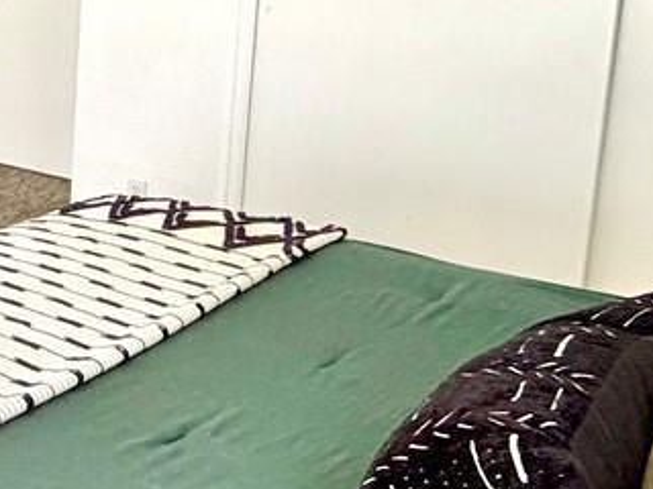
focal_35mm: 70
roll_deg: +1.1
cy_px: 33
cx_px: -410
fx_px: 1320
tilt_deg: -9.4
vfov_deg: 20.5
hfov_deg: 21.6
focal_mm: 2.22
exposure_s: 1/121
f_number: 2.2
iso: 200
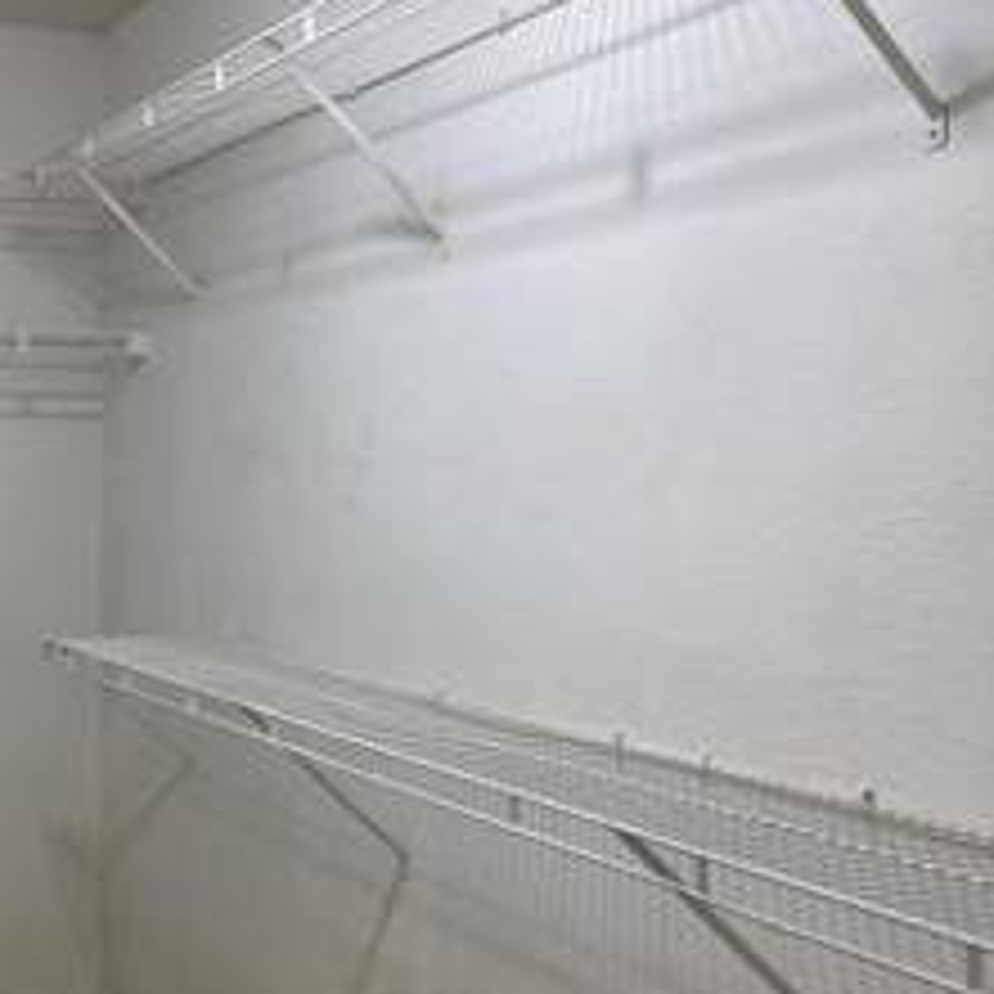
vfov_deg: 33.9
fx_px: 1624
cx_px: 67
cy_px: 612
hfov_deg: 32.1
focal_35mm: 50
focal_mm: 4.2
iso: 100
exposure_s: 1/120
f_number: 1.6
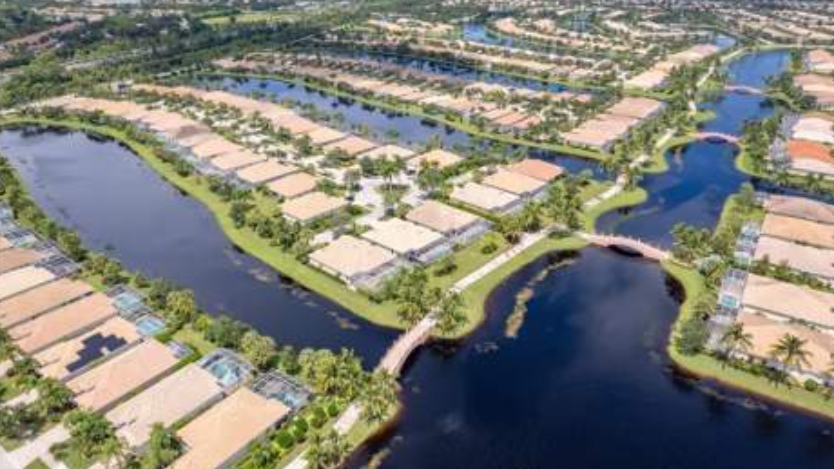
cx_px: 426
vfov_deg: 47.7
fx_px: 531
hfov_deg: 76.3
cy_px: 218
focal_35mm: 24
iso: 140
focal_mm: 8.38
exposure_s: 1/320
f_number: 2.8
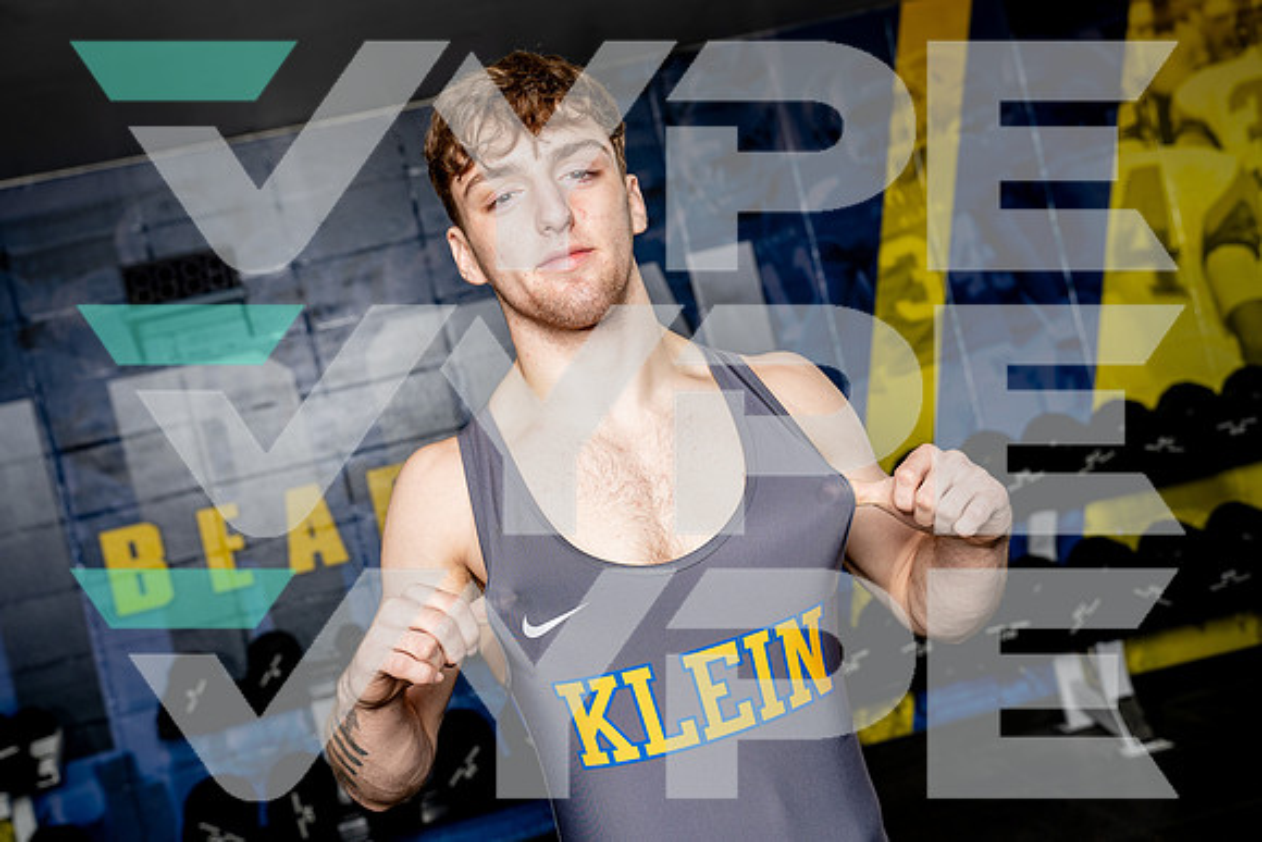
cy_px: 421
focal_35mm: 48
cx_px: 631
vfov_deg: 28.1
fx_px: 1683
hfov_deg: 41.1
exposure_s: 1/250
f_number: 5.6
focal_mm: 48
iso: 160
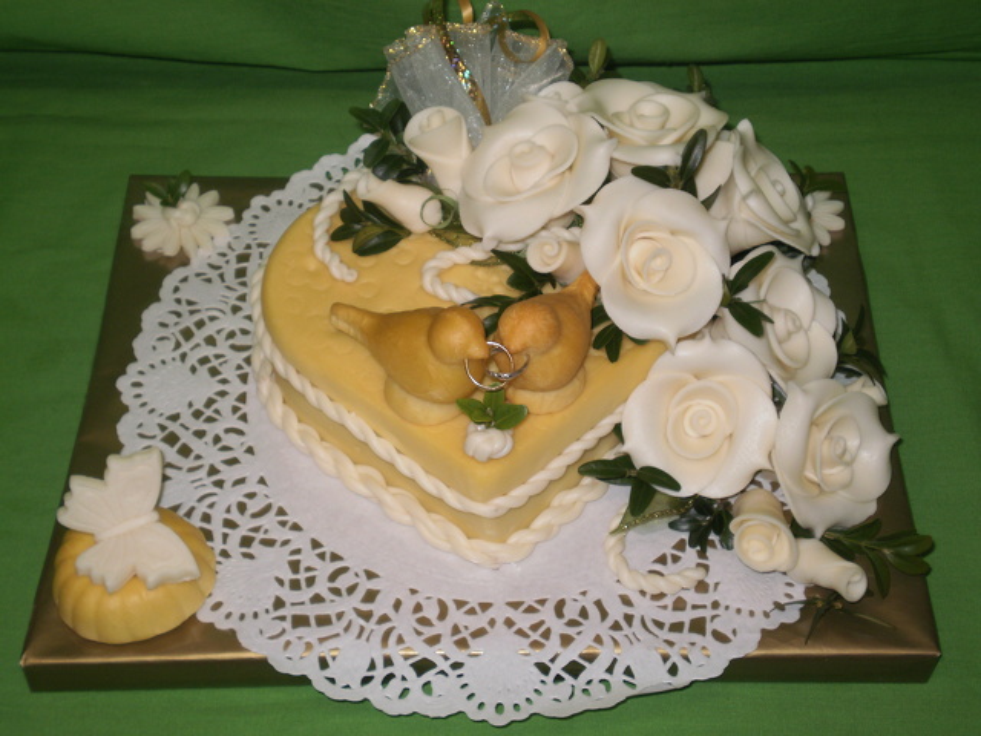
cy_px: 368
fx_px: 1757
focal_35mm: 62
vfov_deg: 23.7
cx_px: 490
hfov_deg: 31.2
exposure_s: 1/40
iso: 100
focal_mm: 10.3
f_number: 4.2
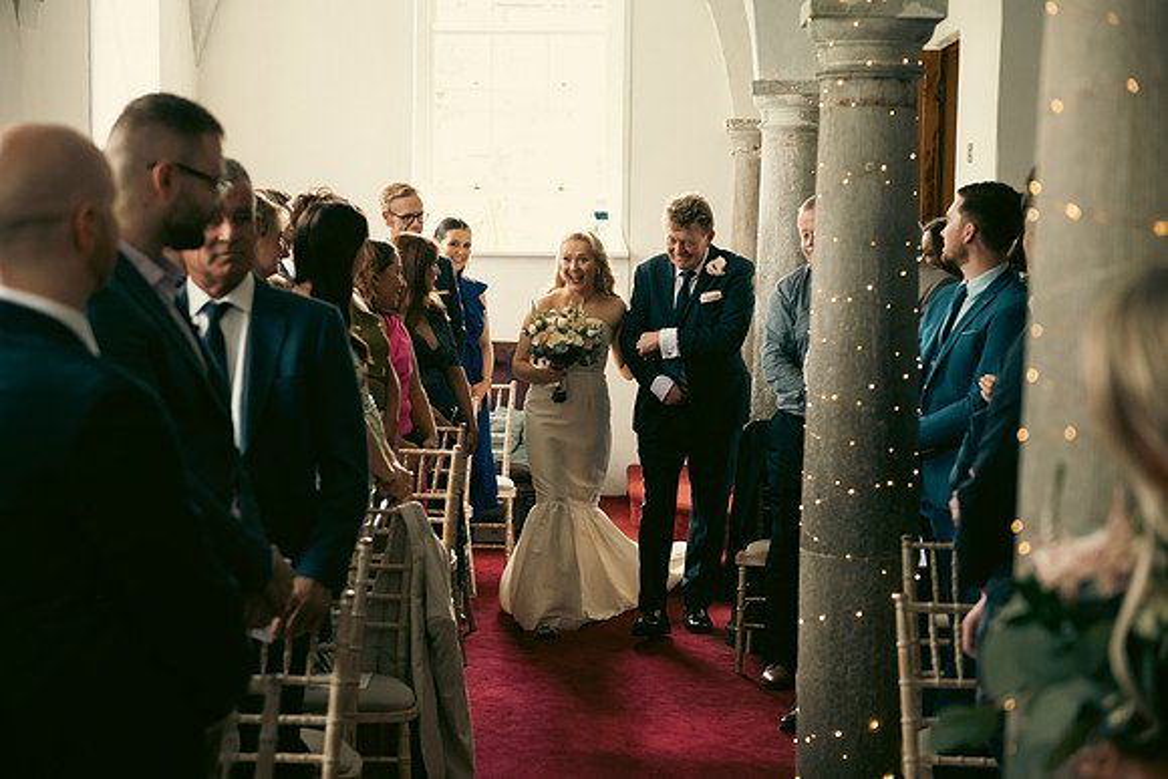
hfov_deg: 30.5
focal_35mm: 66
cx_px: 584
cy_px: 390
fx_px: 2142
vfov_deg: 20.6
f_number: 3.5
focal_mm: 66
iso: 800
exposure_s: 1/160
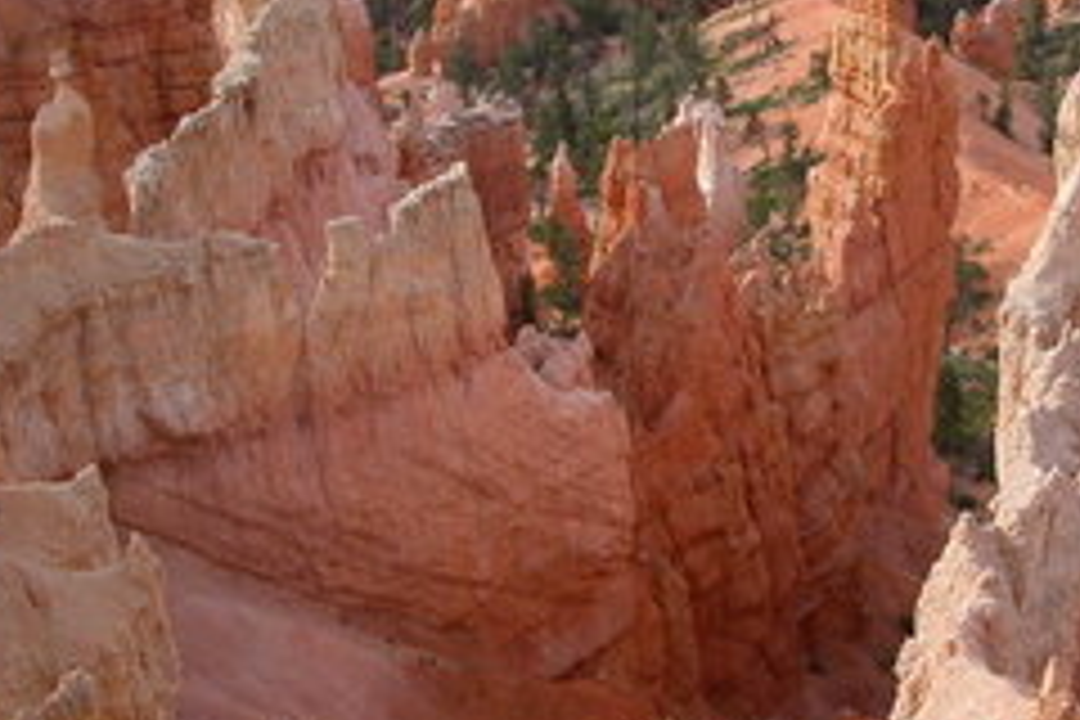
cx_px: 832
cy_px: 202
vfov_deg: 20.5
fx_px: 1980
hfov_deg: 29.9
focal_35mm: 66
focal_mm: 7.8
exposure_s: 1/180
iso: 100
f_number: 8
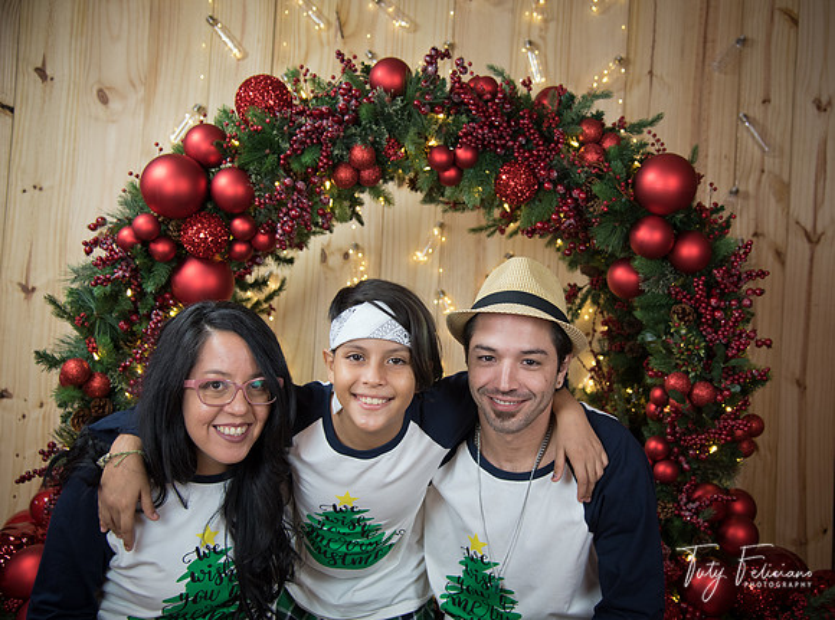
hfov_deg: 46.0
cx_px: 464
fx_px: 981
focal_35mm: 41
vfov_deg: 35.1
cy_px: 310
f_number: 4
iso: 1000
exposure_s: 1/60
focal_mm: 38
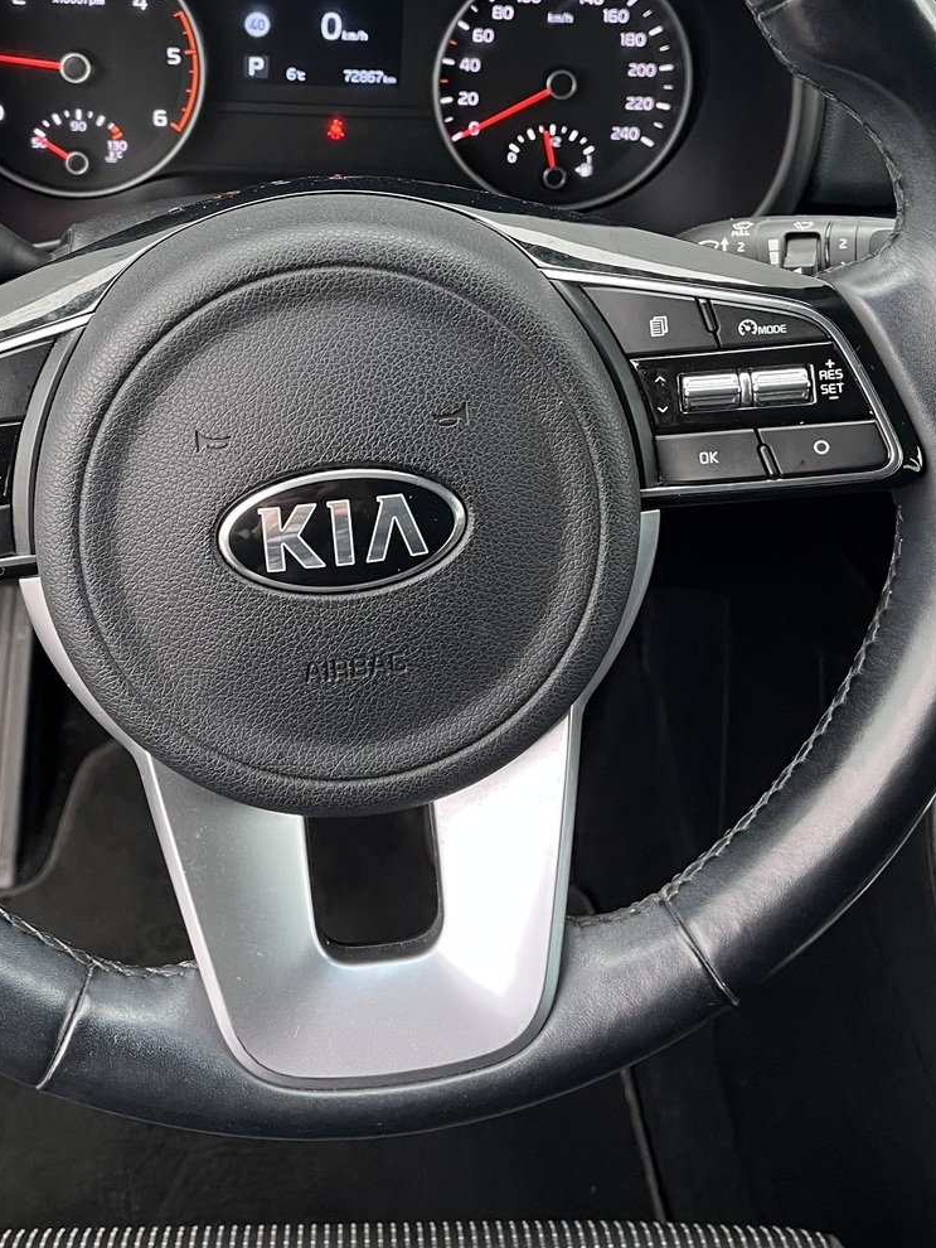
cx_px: 388
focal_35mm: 42
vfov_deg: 42.9
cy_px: 261
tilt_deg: -30.3
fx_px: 1514
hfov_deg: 34.3
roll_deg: -2.1
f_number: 1.6
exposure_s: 1/49
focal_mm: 5.1
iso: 125
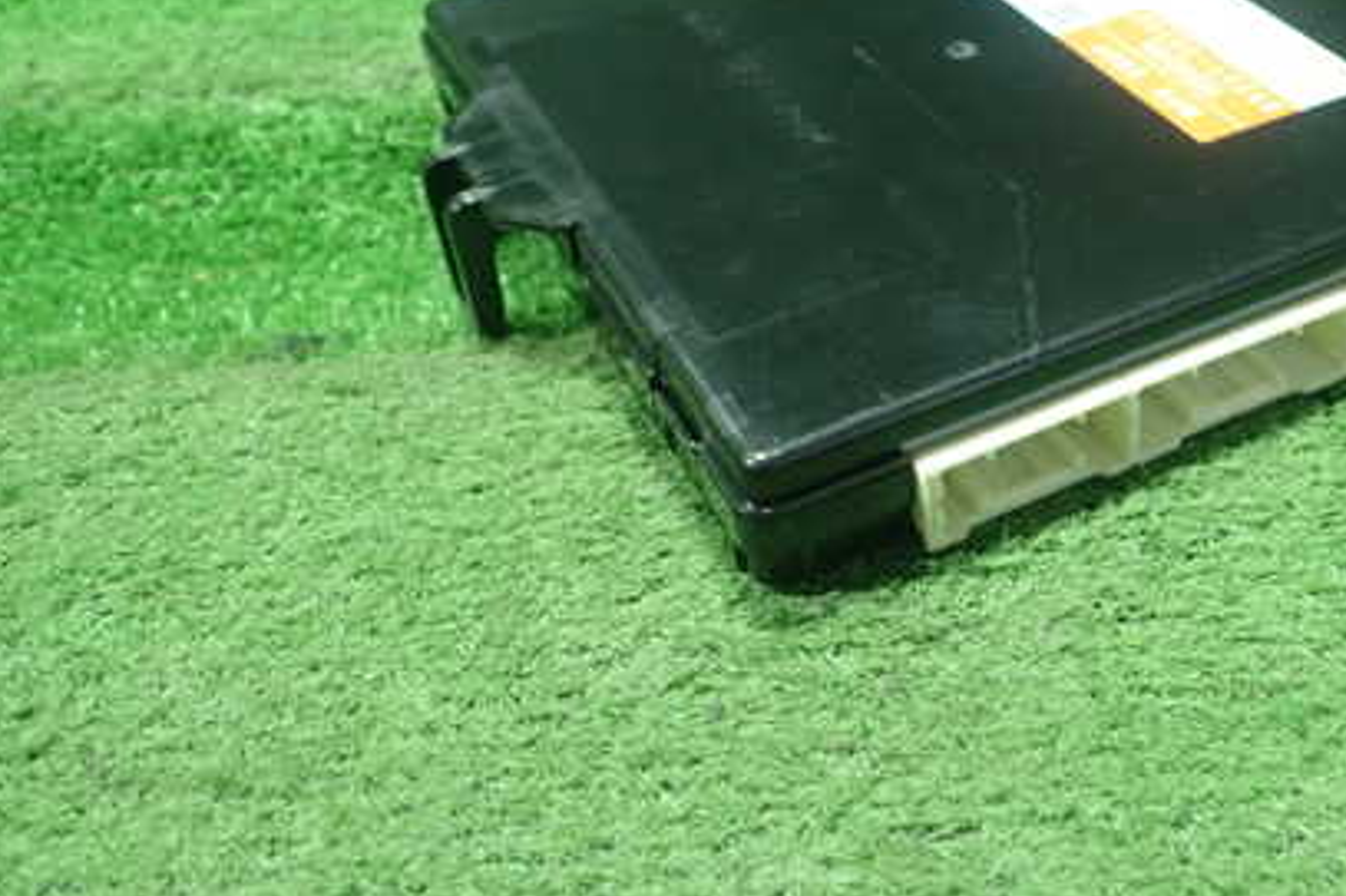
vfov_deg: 28.9
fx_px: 1719
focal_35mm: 46
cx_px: 972
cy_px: 251
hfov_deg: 41.8
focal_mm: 5.5
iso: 640
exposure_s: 1/125
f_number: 2.3
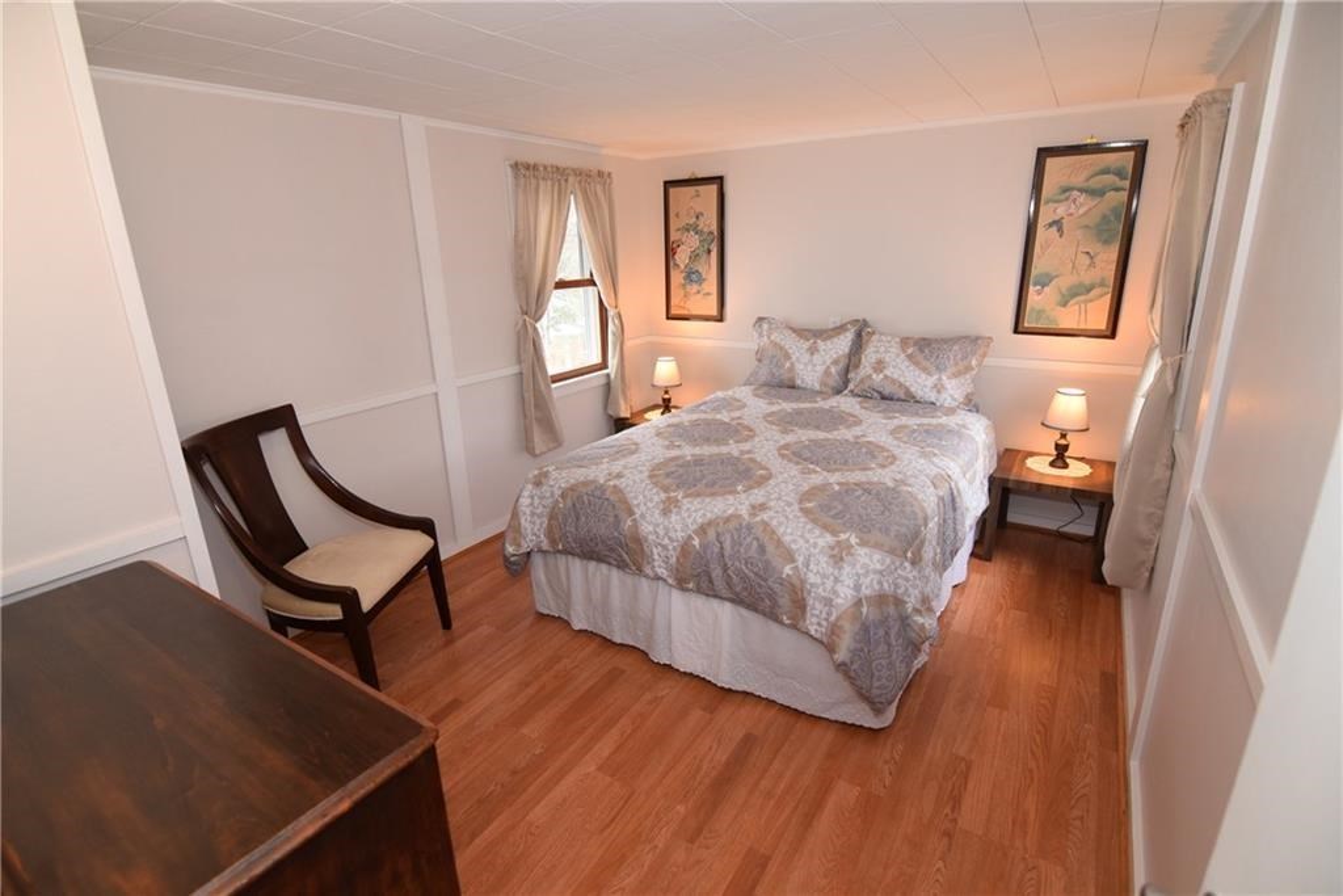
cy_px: 448
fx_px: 616
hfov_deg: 95.0
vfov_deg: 72.1
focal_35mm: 16
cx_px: 672
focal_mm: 11
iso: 800
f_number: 4
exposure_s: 1/60
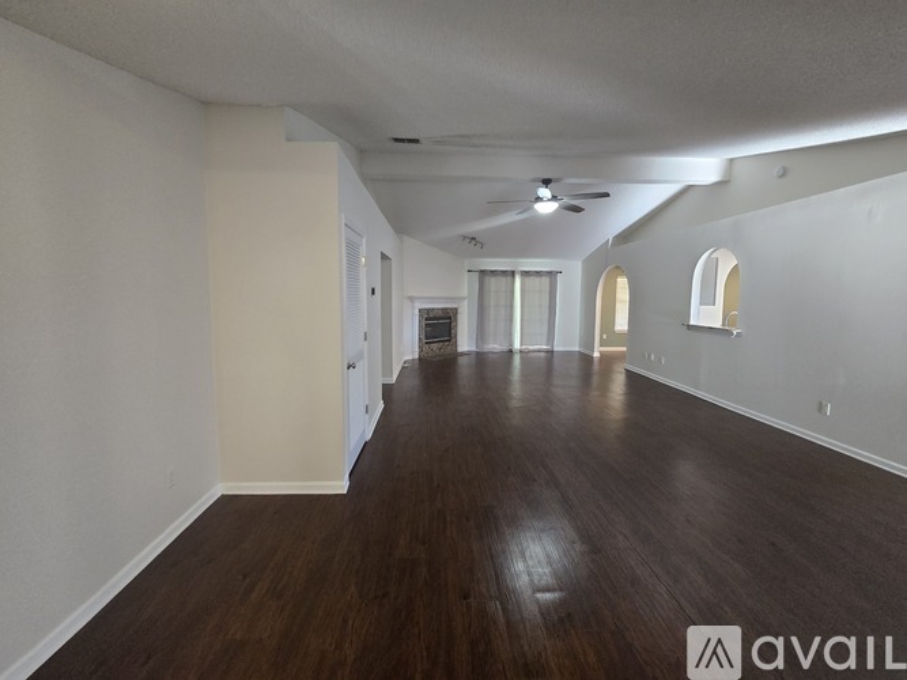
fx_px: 341
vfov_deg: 89.9
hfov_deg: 106.2
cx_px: 454
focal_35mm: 13
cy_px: 340
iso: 800
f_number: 2.2
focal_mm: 2.2
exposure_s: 1/60
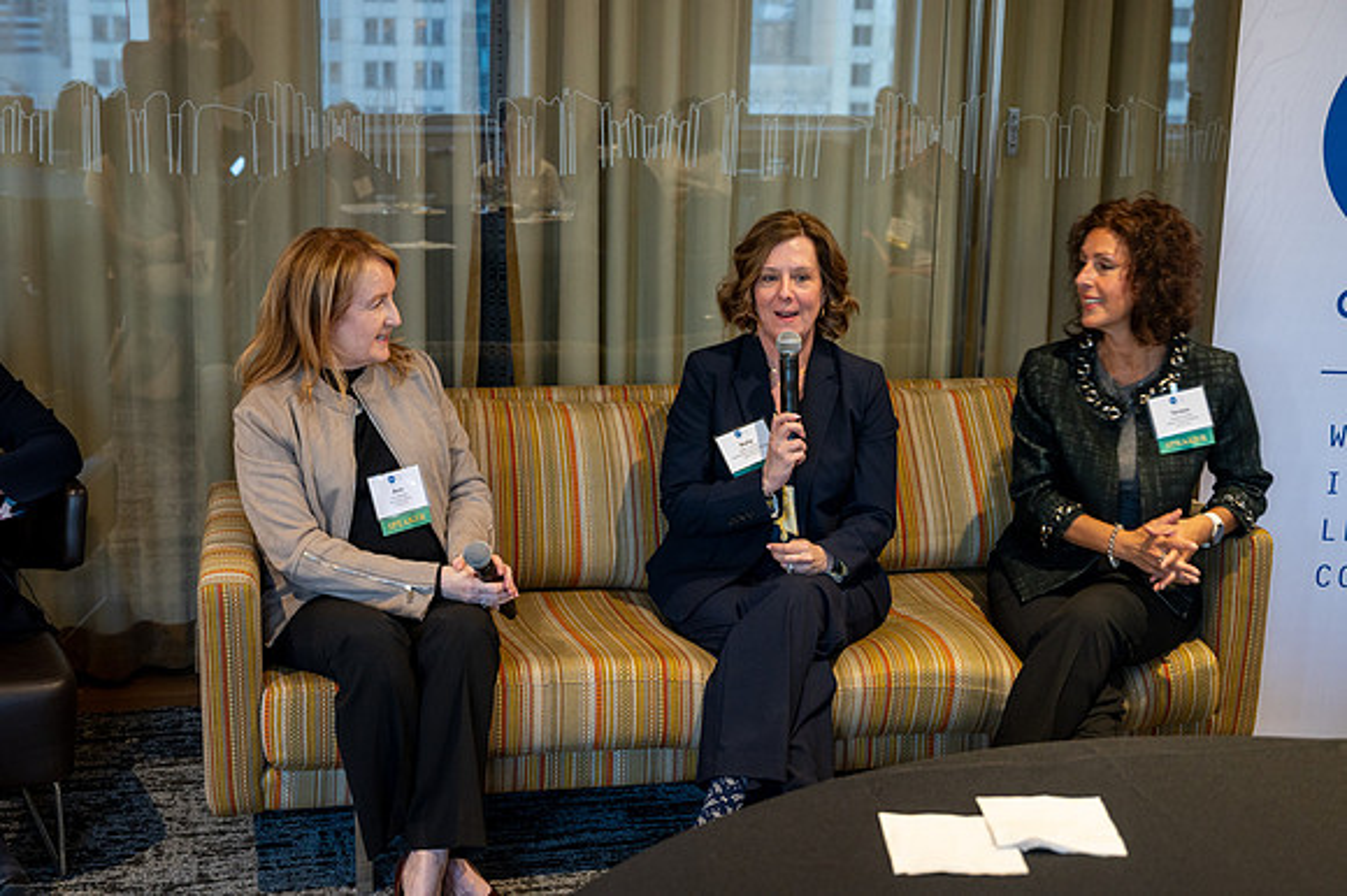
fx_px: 1720
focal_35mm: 46
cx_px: 674
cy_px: 448
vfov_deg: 29.2
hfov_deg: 42.8
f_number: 4
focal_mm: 46
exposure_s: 1/50
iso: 1600
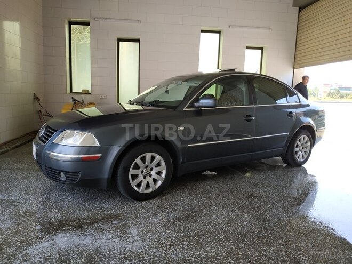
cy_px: 132
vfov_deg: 56.8
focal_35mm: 24
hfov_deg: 71.6
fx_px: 244
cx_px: 176
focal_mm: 3.94
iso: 250
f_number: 1.9
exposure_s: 1/216
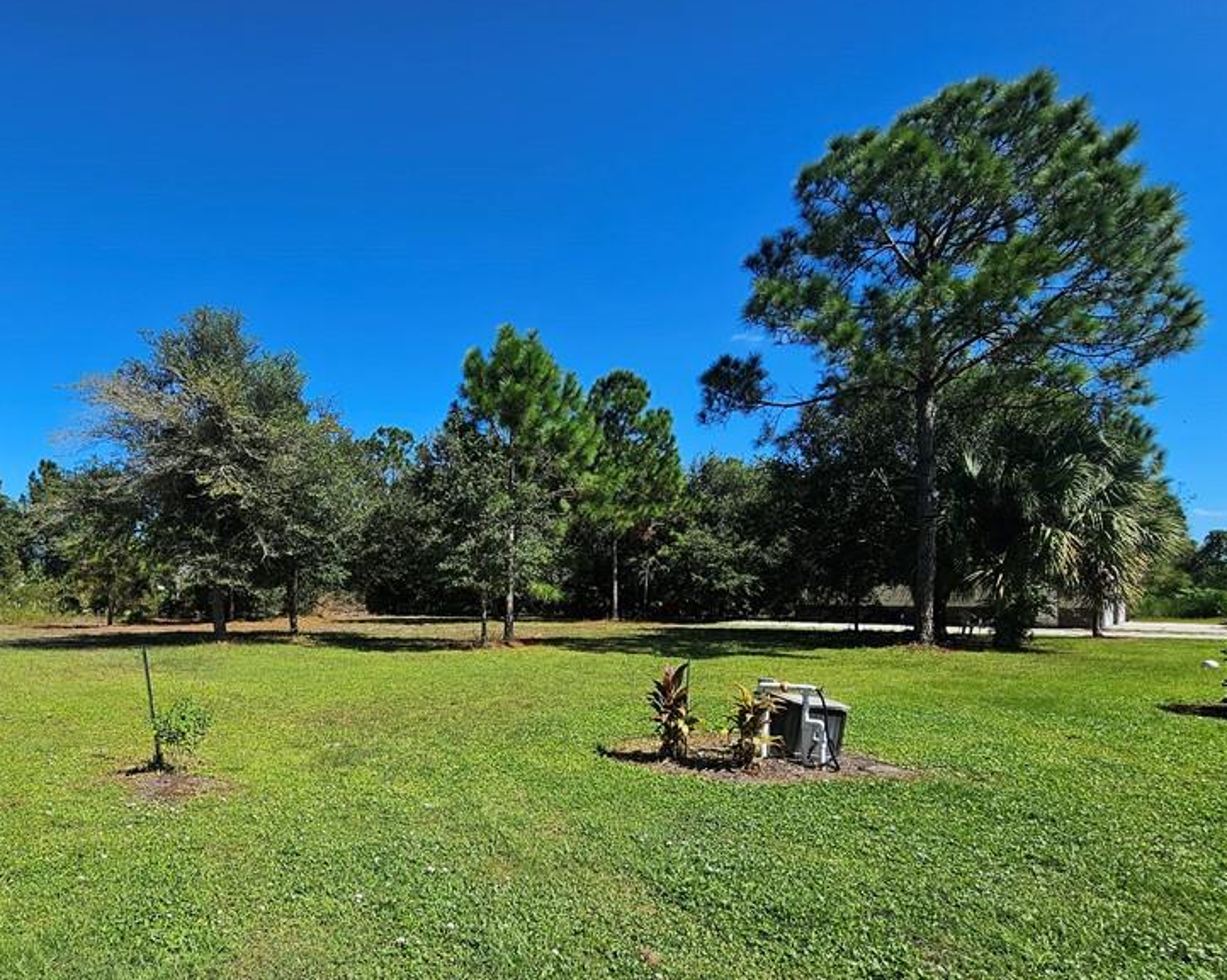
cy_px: 600
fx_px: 653
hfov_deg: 83.3
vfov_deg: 72.8
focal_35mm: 18
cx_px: 406
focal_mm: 2.2
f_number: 2.2
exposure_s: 1/2686
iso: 50
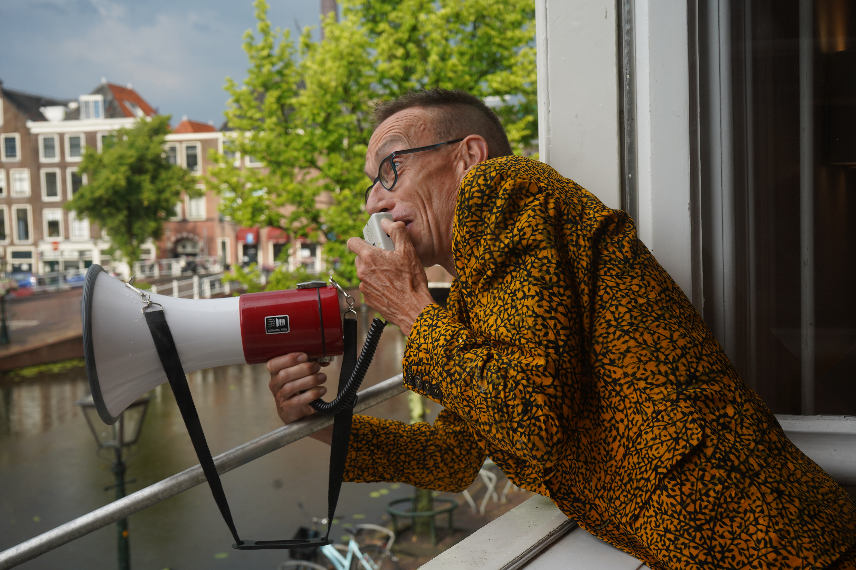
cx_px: 428
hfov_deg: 44.5
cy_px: 285
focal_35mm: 44
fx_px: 1046
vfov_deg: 30.5
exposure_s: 1/125
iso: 100
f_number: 7.1
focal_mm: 44
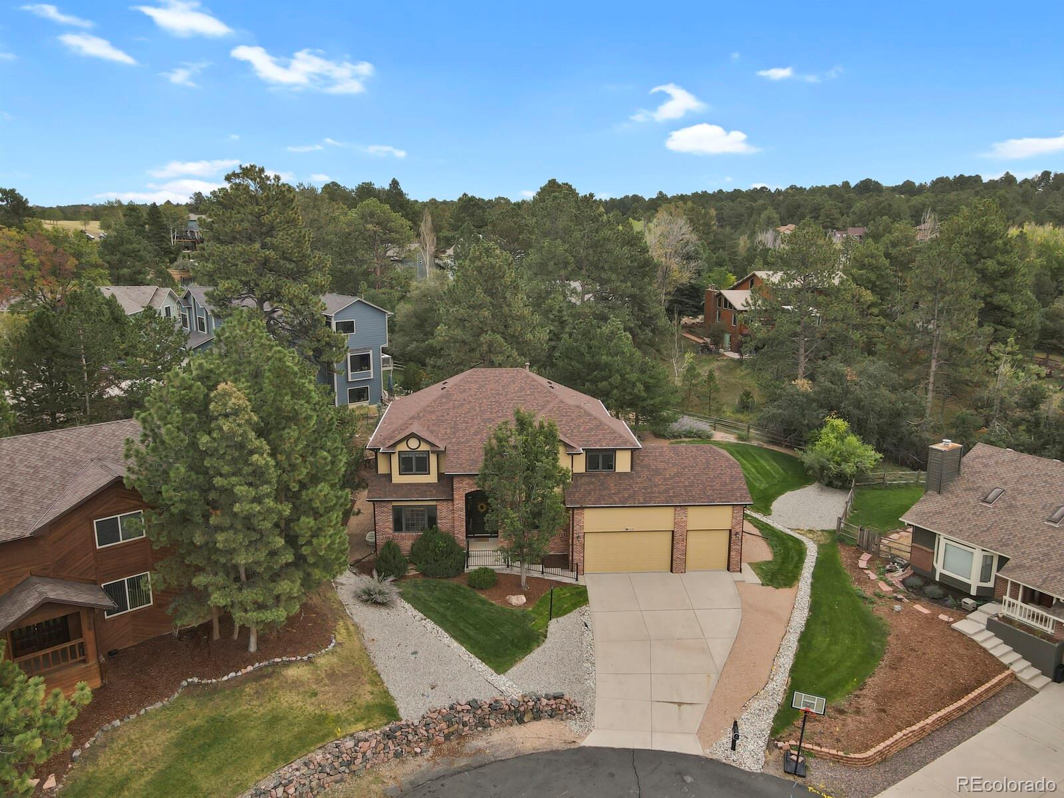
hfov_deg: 71.6
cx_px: 532
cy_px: 399
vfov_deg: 56.8
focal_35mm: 24
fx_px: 738
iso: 100
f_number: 2.8
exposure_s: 1/320
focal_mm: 4.5
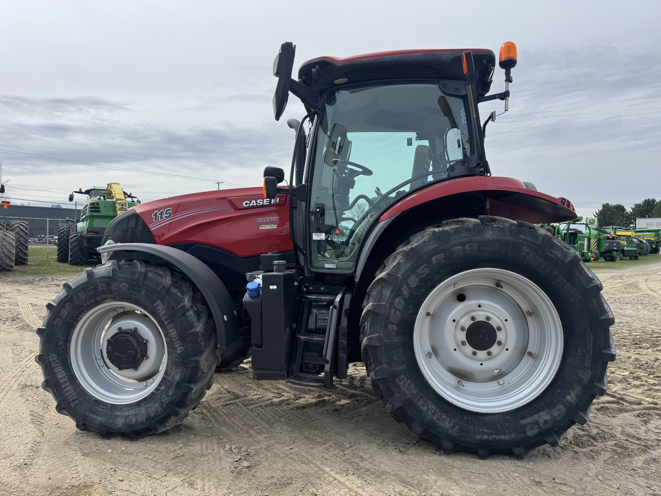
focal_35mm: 24
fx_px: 458
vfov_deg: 56.8
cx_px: 330
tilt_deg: -0.6
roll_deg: +0.1
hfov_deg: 71.6
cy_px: 248
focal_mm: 6.76
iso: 80
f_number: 1.78
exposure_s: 1/4950
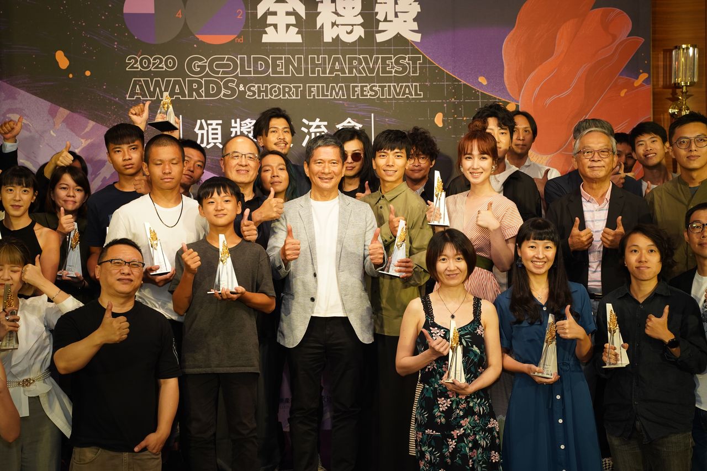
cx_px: 354
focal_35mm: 58
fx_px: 1139
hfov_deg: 34.5
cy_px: 236
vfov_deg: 23.4
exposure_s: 1/100
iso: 1000
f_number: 5.6
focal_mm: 58
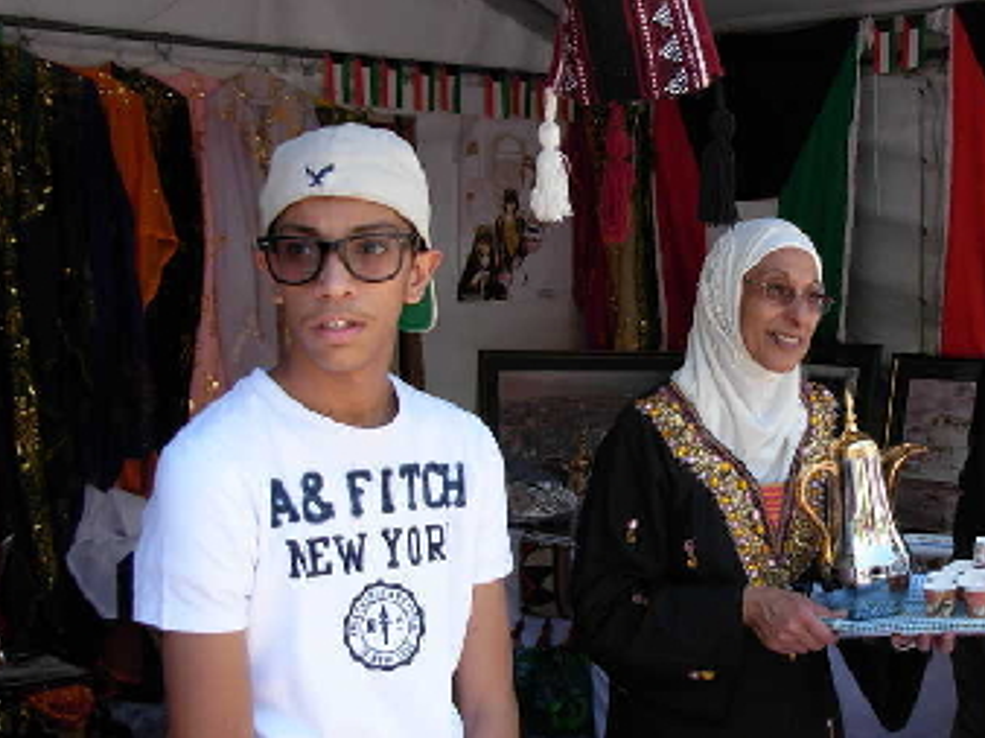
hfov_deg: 35.1
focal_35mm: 54
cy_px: 420
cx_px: 676
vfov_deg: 27.0
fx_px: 1535
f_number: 2.9
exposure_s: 1/222
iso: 79
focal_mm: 6.3
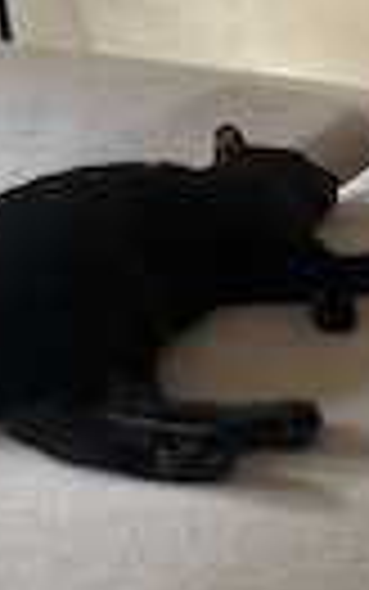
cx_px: 243
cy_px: 95
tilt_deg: -14.2
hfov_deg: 15.5
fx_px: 1350
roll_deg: -0.9
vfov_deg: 24.1
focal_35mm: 84
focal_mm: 5.96
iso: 500
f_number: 1.6
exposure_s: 1/60
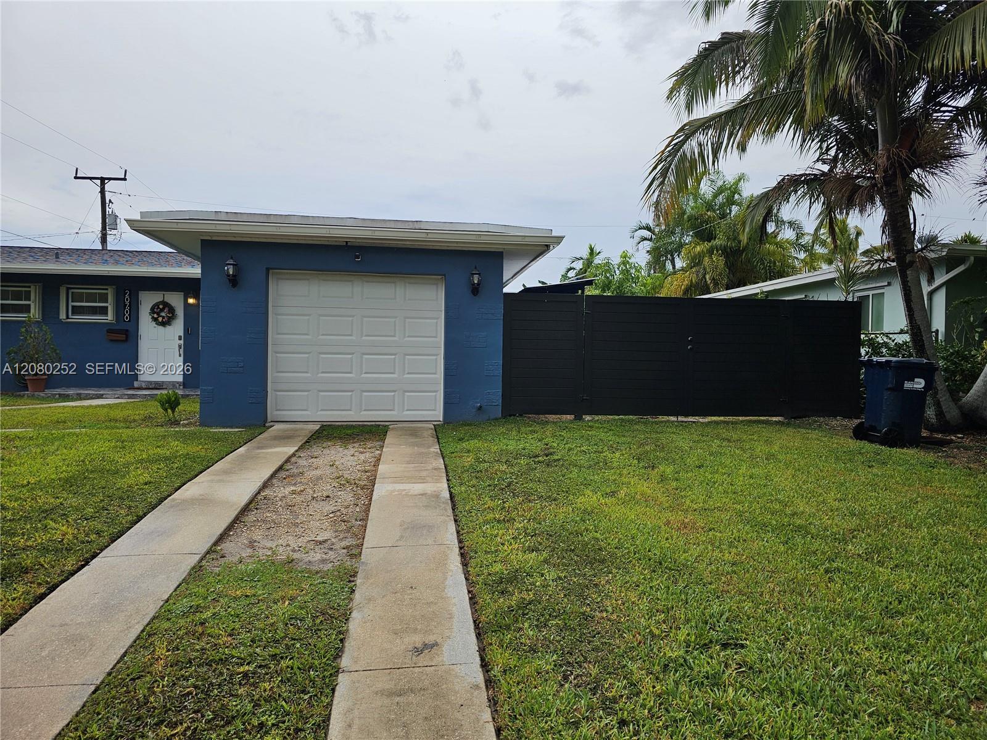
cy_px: 370
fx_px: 656
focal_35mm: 23
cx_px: 494
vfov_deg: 58.9
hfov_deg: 73.9
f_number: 1.7
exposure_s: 1/243
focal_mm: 6.3
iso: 10
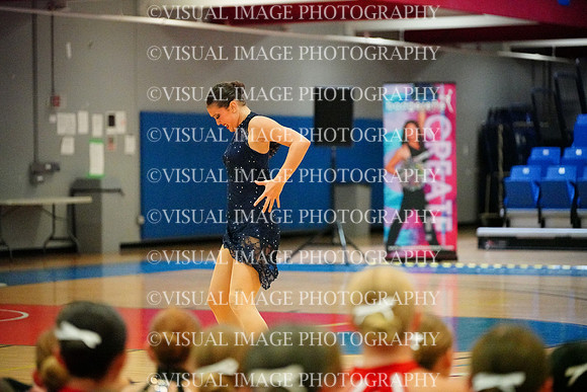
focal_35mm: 132
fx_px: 2153
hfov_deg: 15.5
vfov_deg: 10.4
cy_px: 196
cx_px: 294
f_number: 2.8
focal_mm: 132
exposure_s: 1/1600
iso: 25600
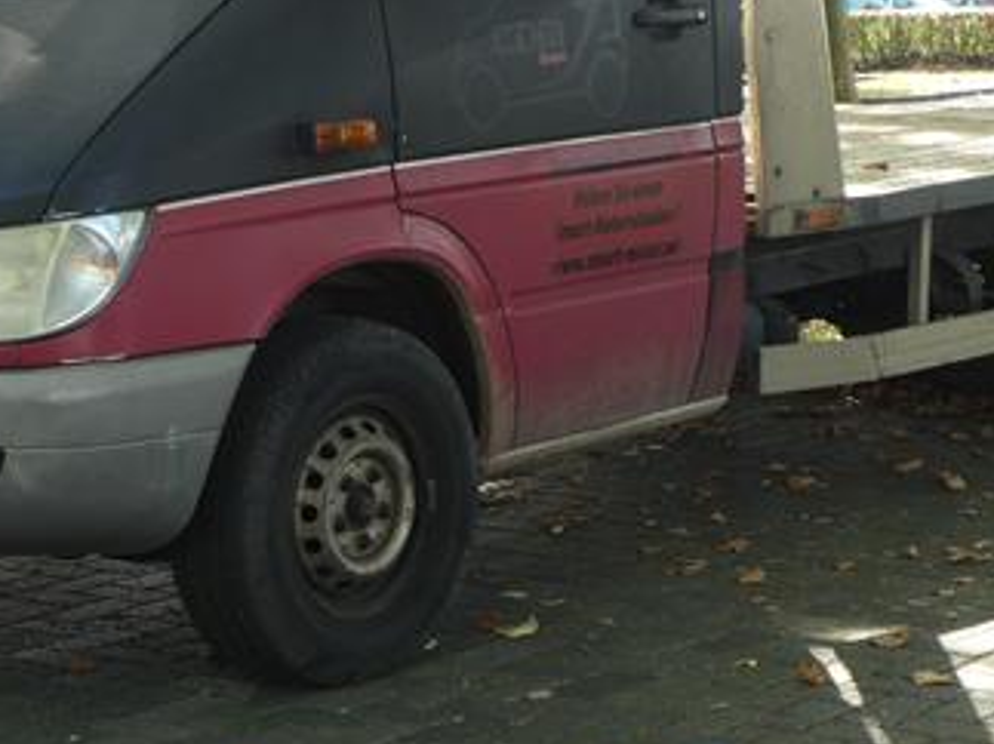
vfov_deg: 13.5
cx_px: 366
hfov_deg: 18.0
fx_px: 3129
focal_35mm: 109
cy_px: 221
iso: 125
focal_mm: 7.8
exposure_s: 1/80
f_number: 3.9
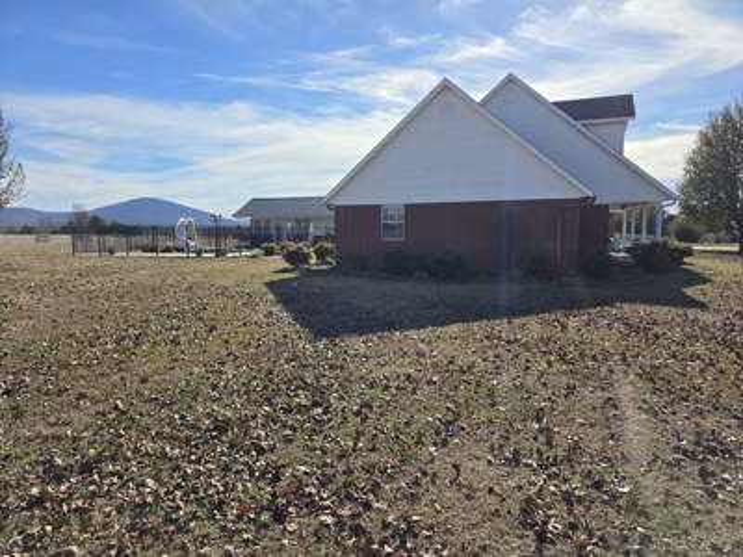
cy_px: 278
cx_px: 372
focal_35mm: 23
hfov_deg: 73.9
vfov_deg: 58.9
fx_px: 494
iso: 12
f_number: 1.7
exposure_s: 1/1192
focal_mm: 6.3
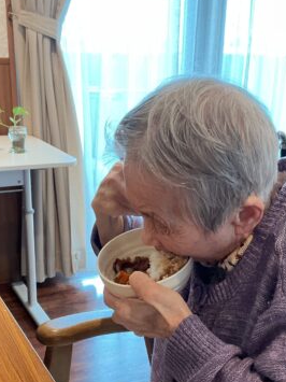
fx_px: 540
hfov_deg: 29.6
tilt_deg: -23.3
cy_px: 272
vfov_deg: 38.2
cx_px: 129
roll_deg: -0.6
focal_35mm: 49
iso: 100
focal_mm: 3
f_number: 1.8
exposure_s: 1/60
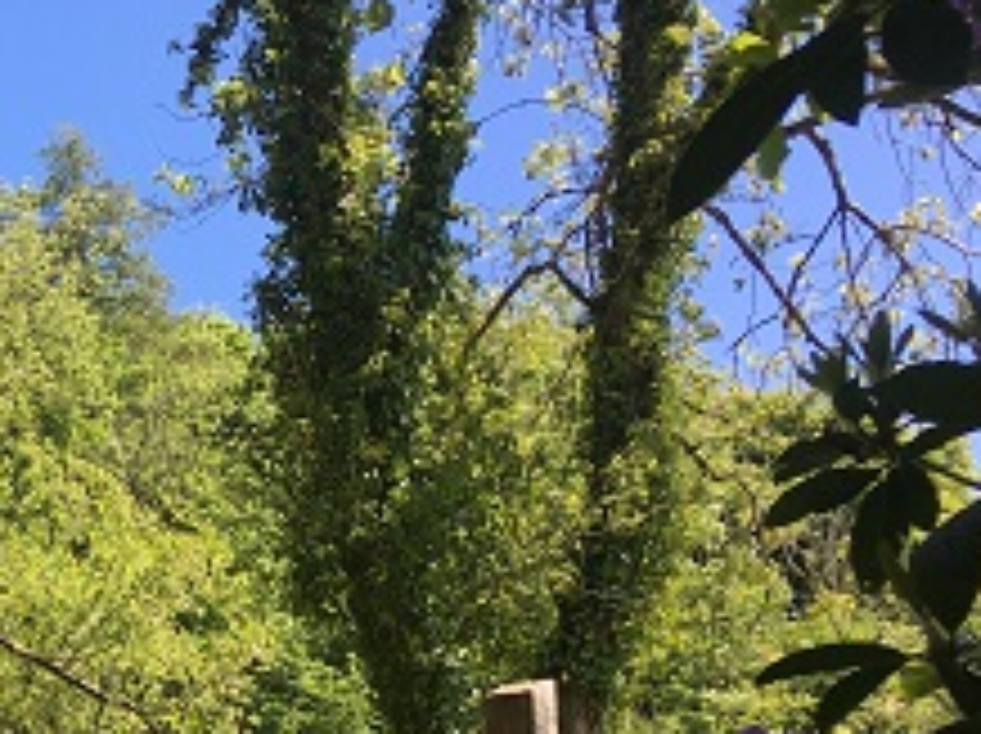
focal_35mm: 80
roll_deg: +0.1
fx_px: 2265
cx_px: -279
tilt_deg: +10.0
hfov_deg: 22.1
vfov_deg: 17.9
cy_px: 739
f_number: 2.2
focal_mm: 4.15
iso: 25
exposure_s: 1/538
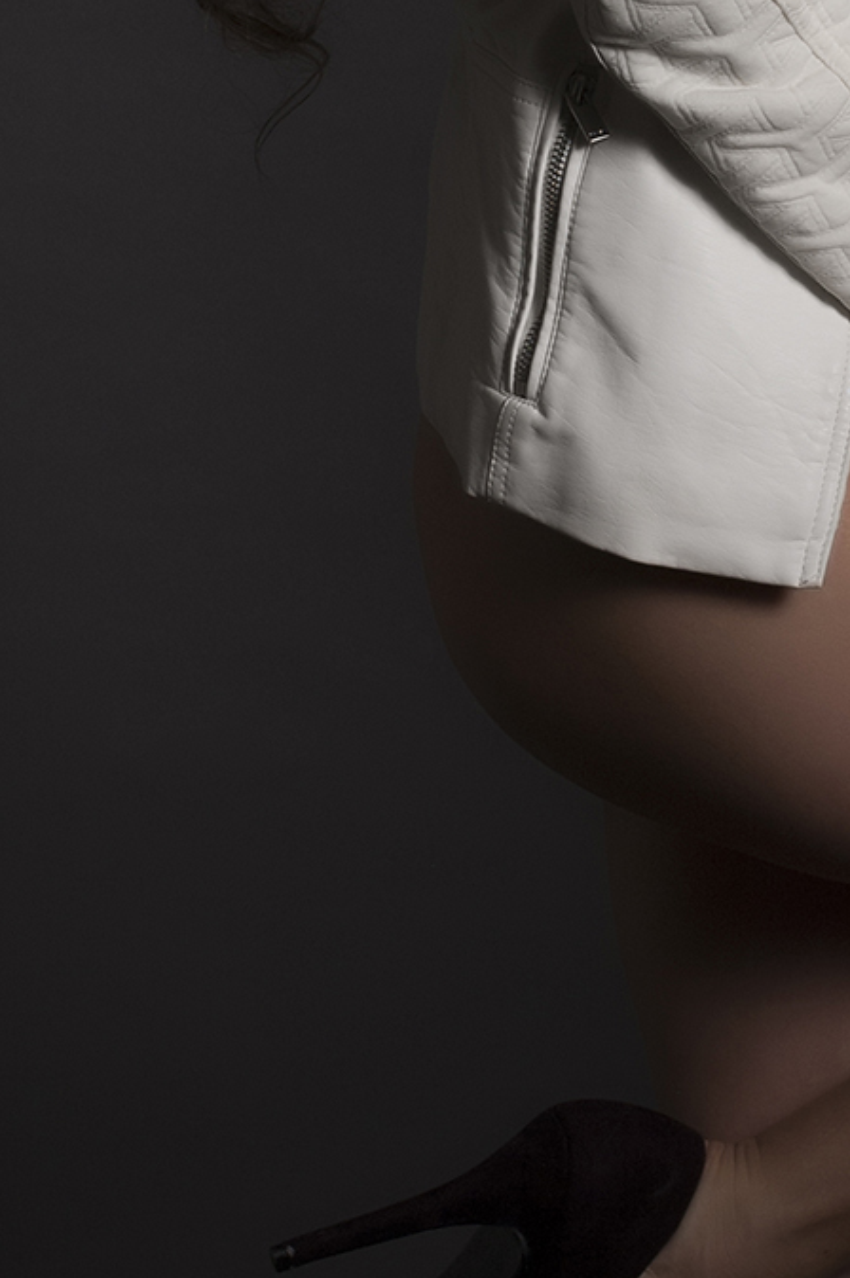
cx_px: 848
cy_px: 74
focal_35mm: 178
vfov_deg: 11.5
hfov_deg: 7.7
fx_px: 6317
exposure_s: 1/500
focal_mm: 50
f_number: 10
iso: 200
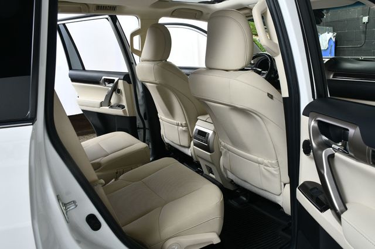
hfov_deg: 62.0
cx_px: 188
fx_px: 312
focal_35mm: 30
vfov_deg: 43.6
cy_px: 124
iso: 100
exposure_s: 1/160
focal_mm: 20
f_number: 9
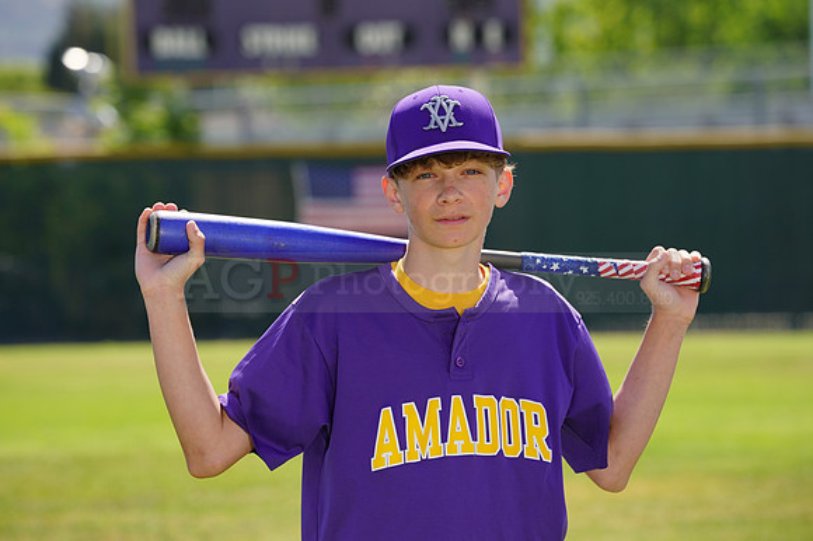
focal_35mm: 244
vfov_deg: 5.6
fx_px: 5507
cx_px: 406
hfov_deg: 8.4
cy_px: 270
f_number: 8
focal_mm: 244
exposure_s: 1/250
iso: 100
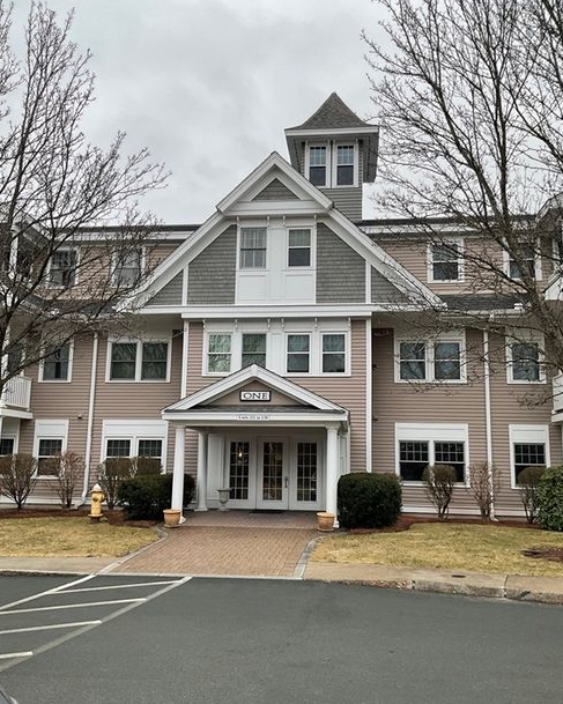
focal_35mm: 31
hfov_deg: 47.1
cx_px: 279
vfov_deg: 57.1
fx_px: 646
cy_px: 373
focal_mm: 3
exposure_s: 1/120
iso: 16
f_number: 1.8
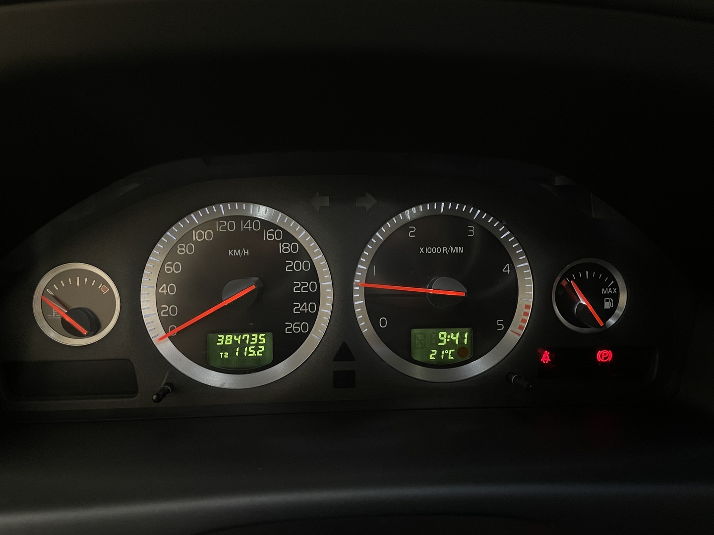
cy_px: 268
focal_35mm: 26
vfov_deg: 53.1
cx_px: 357
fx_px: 536
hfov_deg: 67.3
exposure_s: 1/40
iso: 500
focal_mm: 4.2
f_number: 1.6
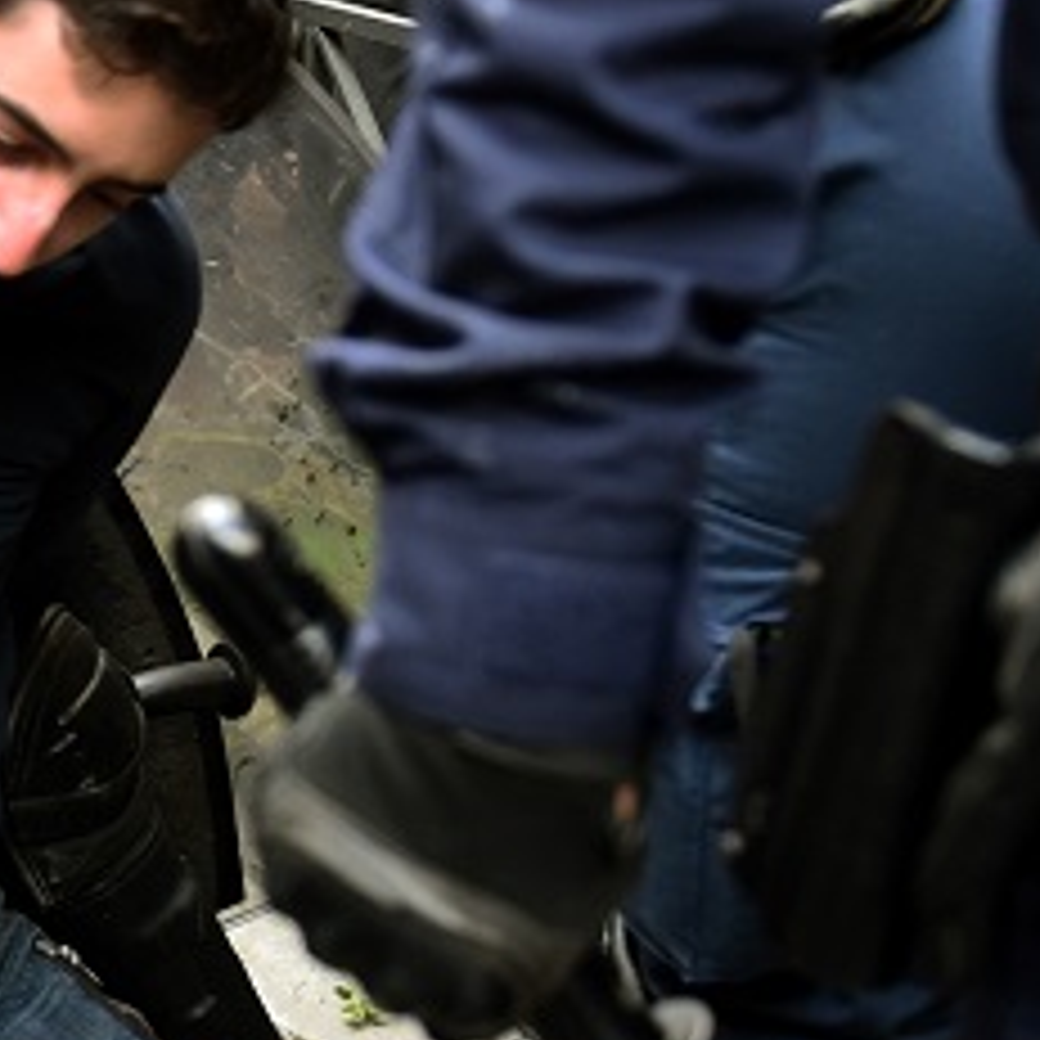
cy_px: 389
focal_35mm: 137
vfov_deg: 12.7
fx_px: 4657
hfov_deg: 12.4
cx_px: -311
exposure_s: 1/250
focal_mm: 31
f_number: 2.8
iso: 1000
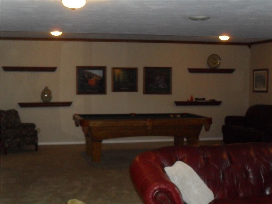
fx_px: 448
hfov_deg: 33.8
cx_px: 136
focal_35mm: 57
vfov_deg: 25.7
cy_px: 102
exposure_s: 1/60
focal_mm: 10.1
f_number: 4.3
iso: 400
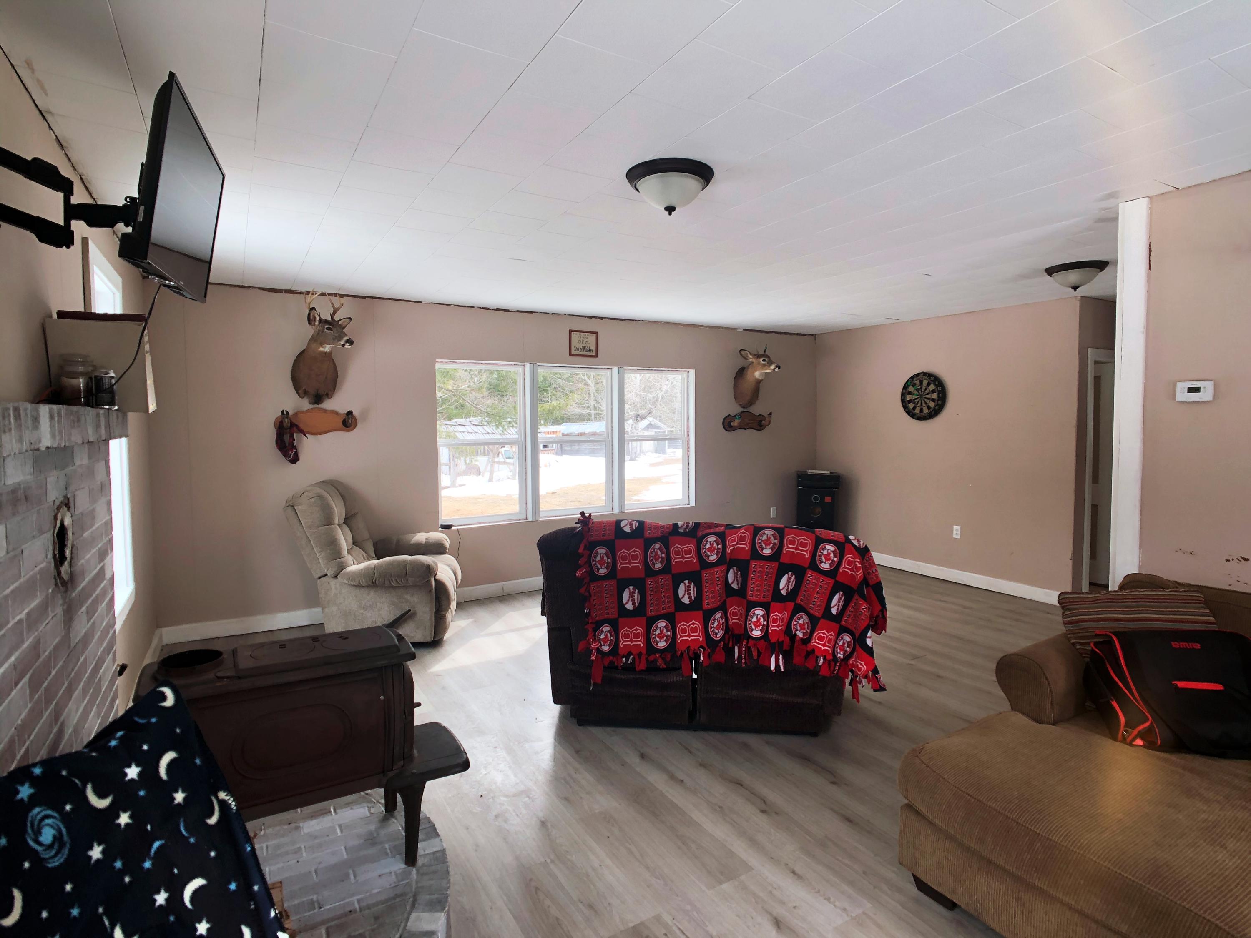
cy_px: 469
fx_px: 1012
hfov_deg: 63.4
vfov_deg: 49.7
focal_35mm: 28
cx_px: 626
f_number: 1.8
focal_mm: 3.99
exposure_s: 1/120
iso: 40
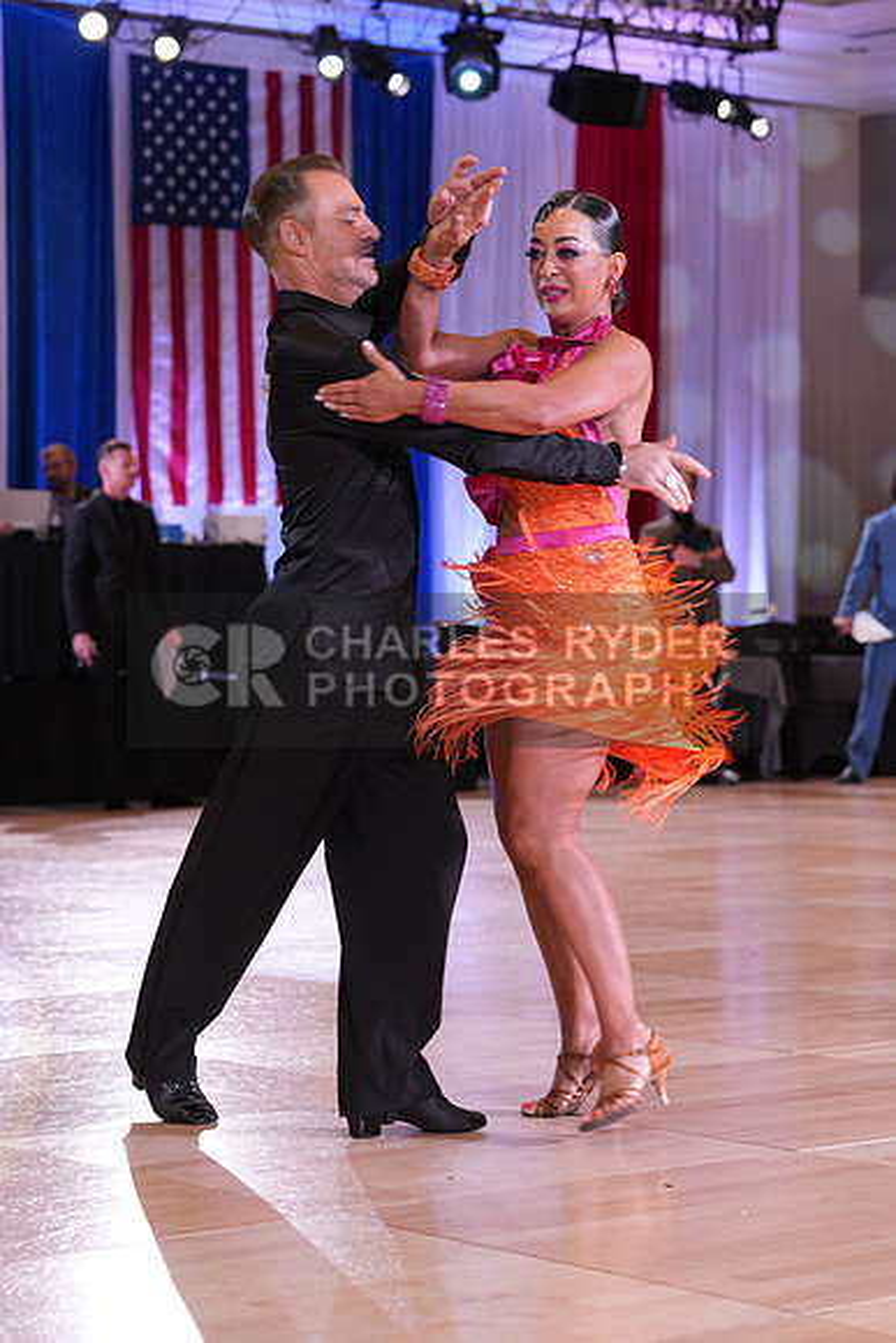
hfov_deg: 15.9
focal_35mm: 86
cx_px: 448
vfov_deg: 23.6
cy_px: 672
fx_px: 3209
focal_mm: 86
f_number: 4.5
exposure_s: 1/200
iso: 1600
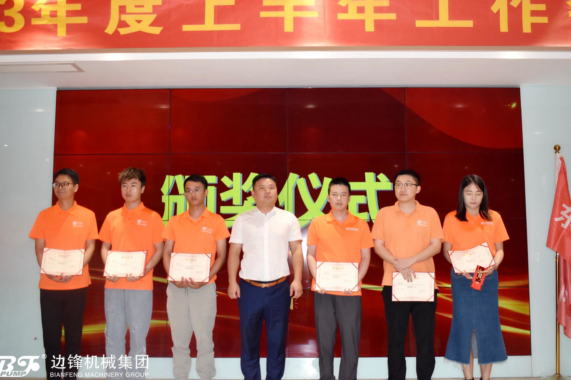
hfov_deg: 51.2
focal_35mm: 38
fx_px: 595
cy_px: 186
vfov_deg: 35.4
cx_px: 299
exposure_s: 1/60
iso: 1000
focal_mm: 23
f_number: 3.8
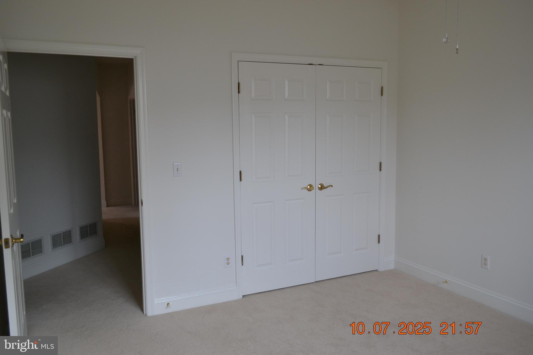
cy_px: 178
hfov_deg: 61.9
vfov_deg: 43.6
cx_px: 266
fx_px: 444
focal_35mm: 30
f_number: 4
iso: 400
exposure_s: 1/60
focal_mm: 20
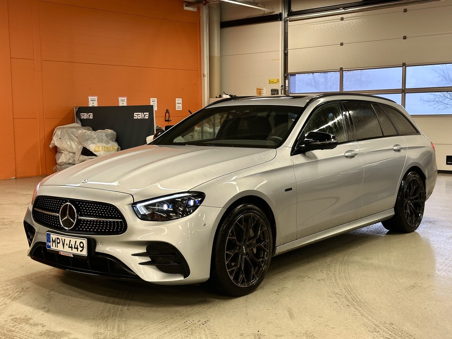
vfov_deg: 30.3
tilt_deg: -5.6
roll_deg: +0.7
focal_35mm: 48
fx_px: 627
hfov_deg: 39.7
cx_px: 226
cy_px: 170
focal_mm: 6.86
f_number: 1.78
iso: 64
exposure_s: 1/50
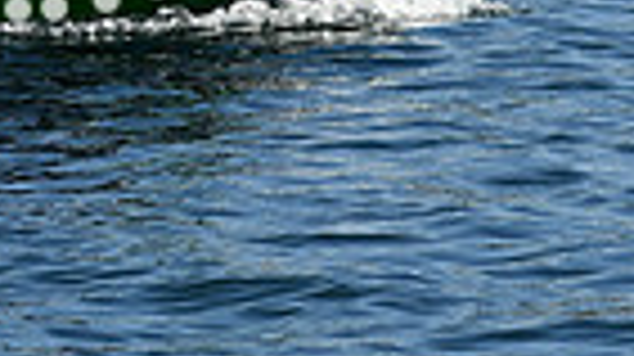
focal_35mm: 679
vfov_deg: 1.8
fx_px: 11404
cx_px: 18
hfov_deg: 3.2
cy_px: -417
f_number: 8
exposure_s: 1/500
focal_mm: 105
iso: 110
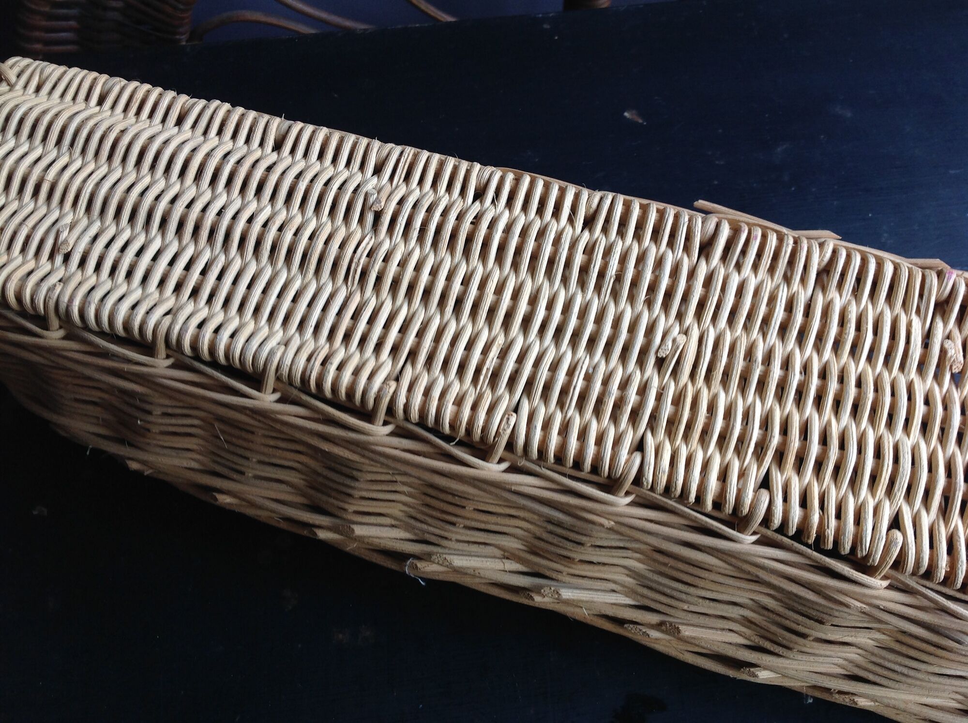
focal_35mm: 35
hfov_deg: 52.7
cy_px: 362
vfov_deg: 40.6
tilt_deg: -63.8
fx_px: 977
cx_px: 484
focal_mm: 4.28
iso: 50
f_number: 2.4
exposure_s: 1/40
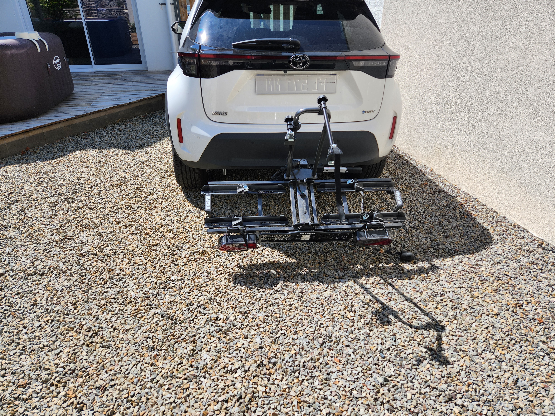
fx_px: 369
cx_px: 278
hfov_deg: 73.9
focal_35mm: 23
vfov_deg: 58.9
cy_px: 208
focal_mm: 5.4
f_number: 1.8
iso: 20
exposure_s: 1/1157
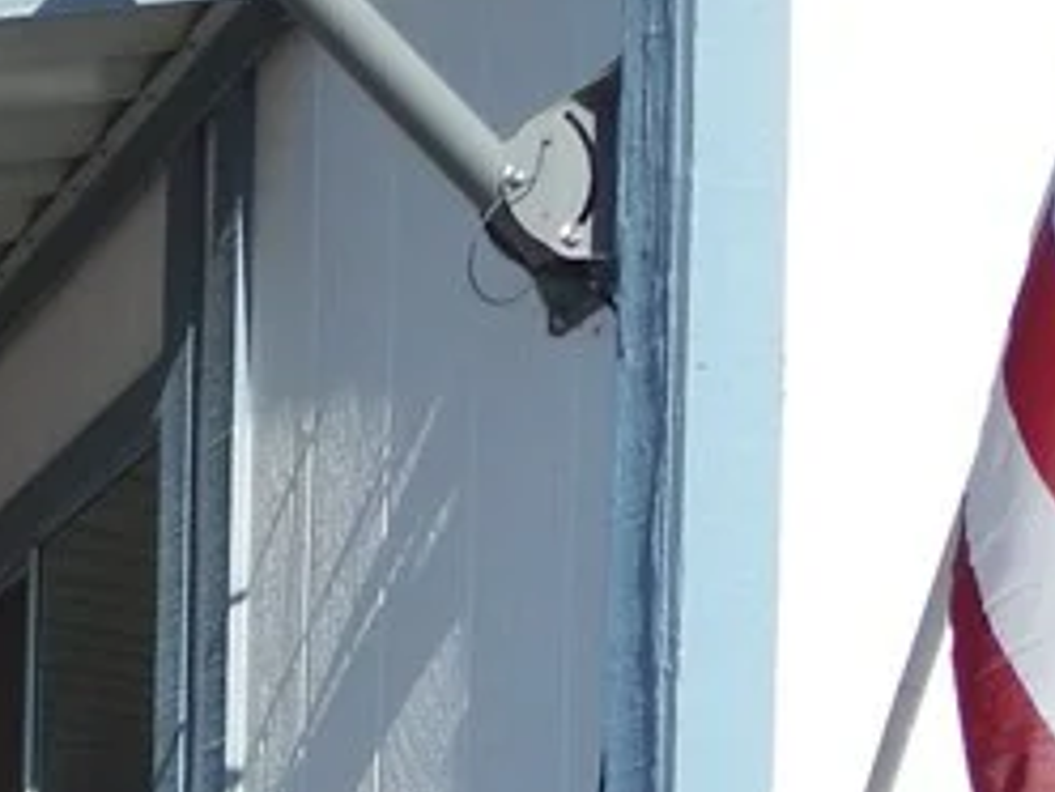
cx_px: -847
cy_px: 1282
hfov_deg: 17.0
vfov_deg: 14.3
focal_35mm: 95
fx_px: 2895
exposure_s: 1/640
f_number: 6
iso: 125
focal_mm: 4
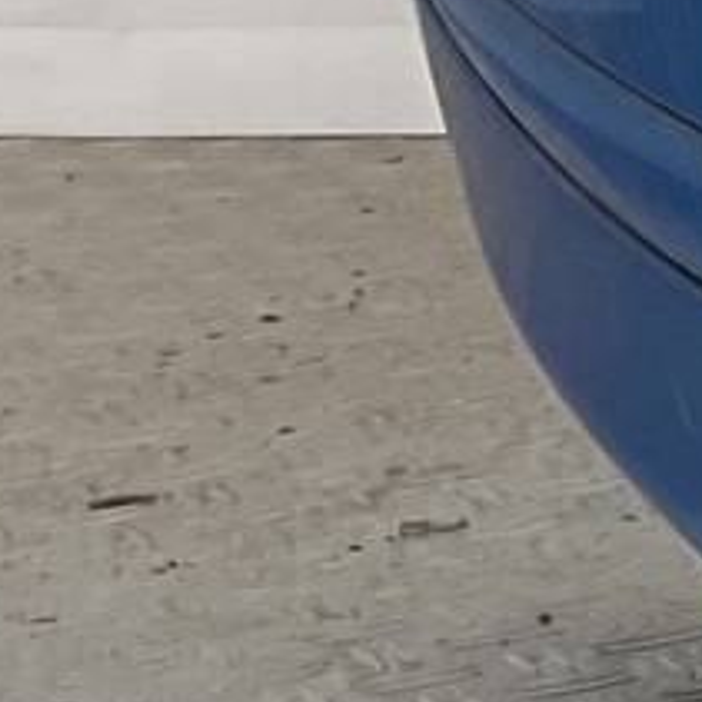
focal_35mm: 245
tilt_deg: -6.9
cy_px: -519
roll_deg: -1.4
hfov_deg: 5.6
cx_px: 3304
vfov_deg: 7.0
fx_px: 5621
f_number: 1.8
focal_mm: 3
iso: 16
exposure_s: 1/161
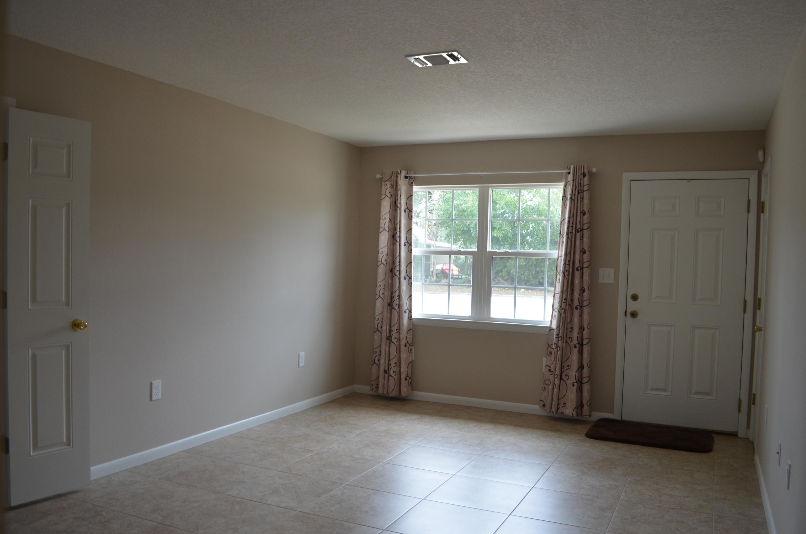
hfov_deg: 63.8
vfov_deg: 44.8
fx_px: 648
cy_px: 284
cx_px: 394
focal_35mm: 29
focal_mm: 18
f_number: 4.5
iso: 400
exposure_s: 1/80
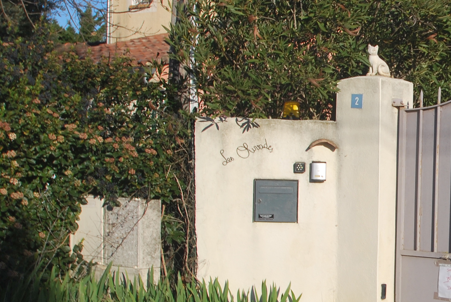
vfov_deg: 17.7
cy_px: 178
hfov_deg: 23.8
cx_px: 550
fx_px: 969
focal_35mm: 77
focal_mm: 21
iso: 140
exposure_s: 1/250
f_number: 10
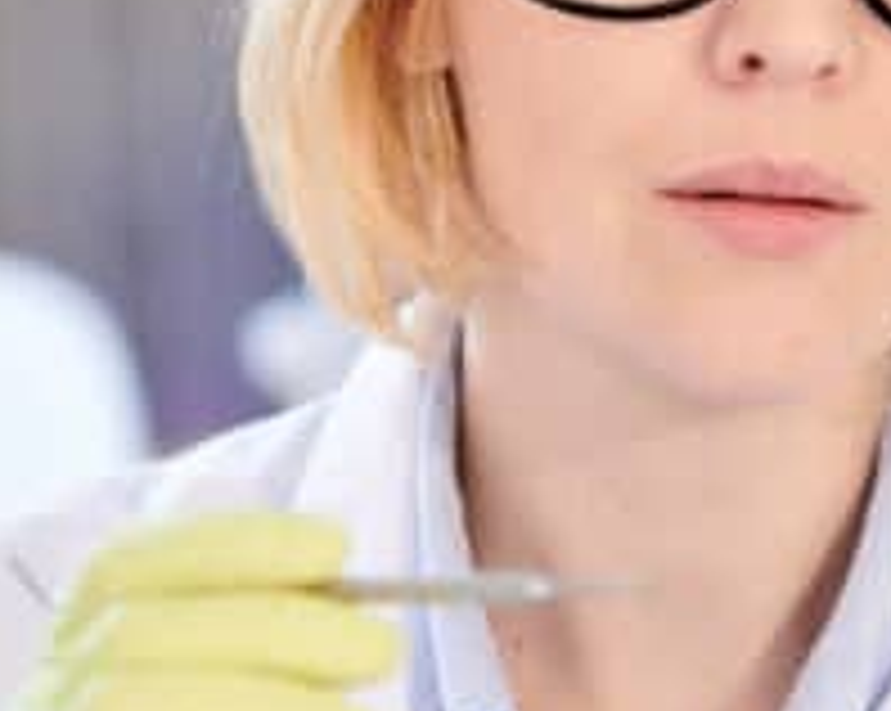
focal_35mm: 243
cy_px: 862
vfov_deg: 6.3
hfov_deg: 7.9
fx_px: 6402
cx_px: 1134
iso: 500
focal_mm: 50
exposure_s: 1/160
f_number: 2.5
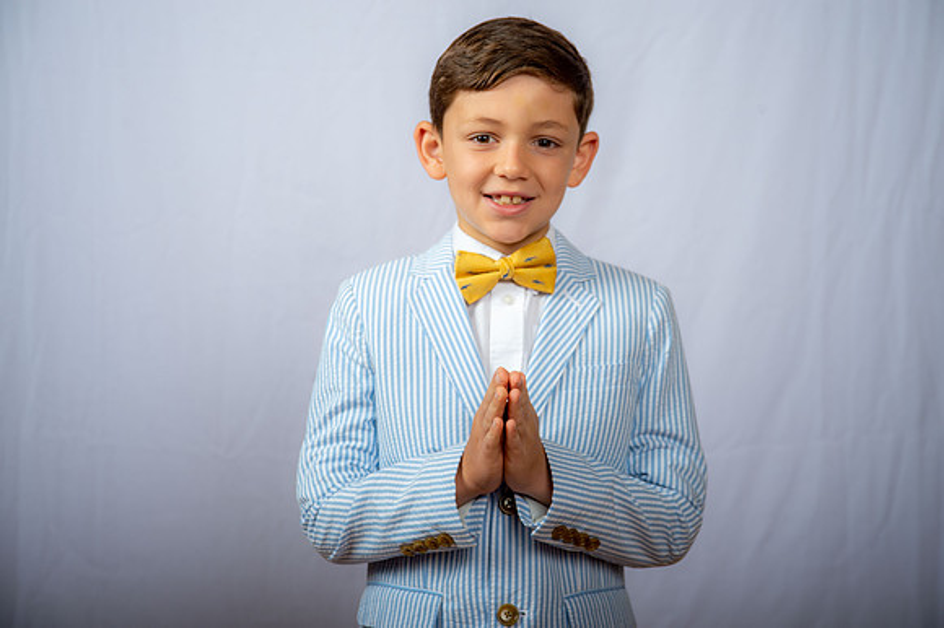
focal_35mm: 70
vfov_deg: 19.4
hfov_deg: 28.9
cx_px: 472
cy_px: 314
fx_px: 1834
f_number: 6.3
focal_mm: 70
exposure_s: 1/200
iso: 250
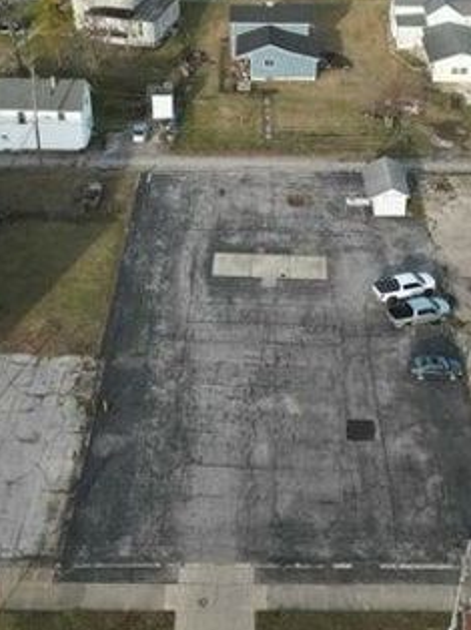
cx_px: 271
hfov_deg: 28.5
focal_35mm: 51
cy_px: 224
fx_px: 926
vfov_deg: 37.2
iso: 140
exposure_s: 1/1600
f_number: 1.7
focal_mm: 6.72
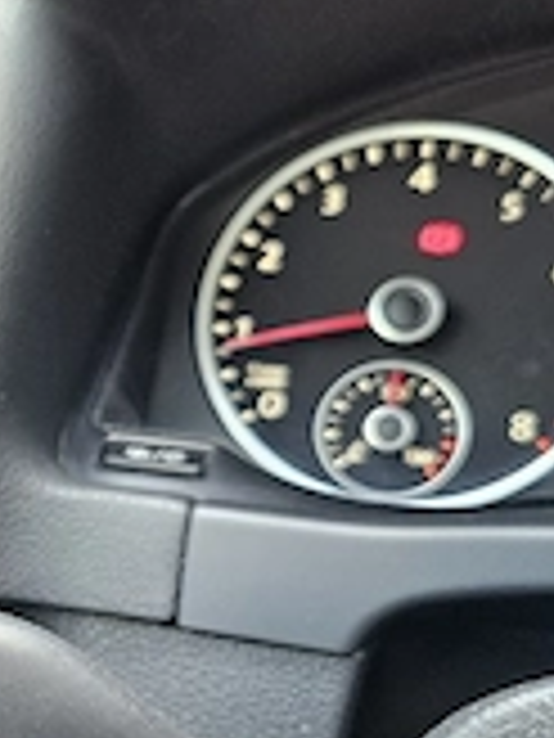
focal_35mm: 56
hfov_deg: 23.7
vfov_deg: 34.2
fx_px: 1195
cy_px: 446
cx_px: -117
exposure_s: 1/101
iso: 250
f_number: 1.7
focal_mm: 6.3
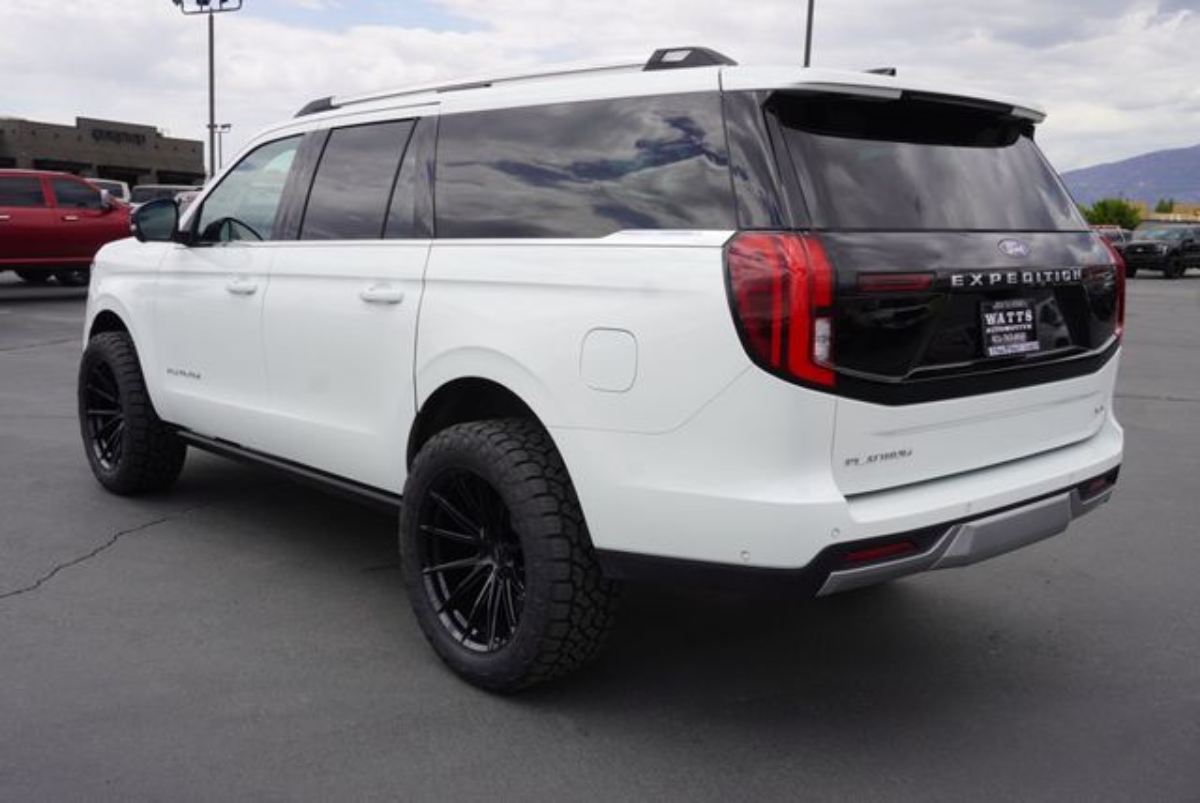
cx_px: 600
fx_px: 1151
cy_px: 402
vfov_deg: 38.4
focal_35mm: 34
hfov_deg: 55.1
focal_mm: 23
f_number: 10
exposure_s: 1/125
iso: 100
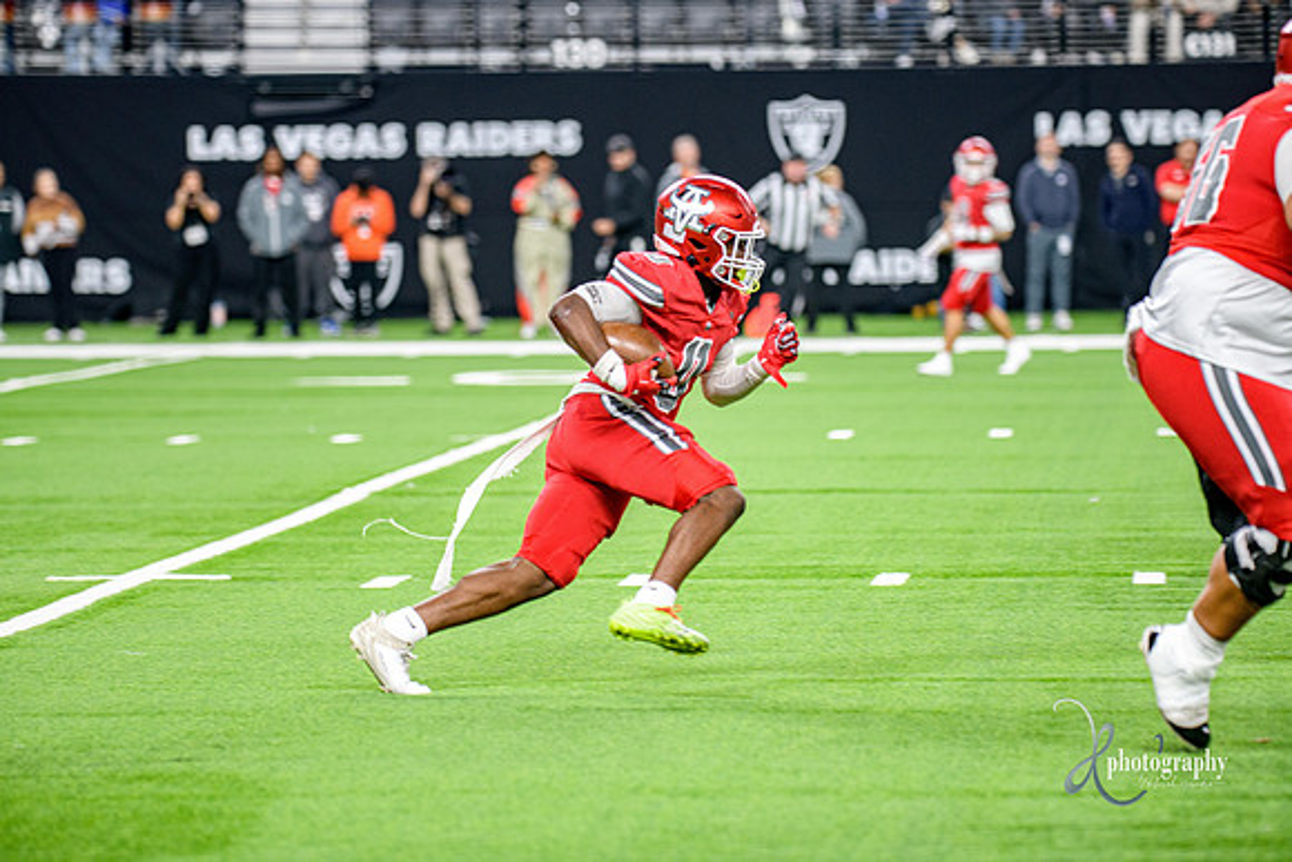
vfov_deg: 7.6
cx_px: 646
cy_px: 431
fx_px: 6461
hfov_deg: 11.4
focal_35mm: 180
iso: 1250
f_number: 2.8
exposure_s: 1/400
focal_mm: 180
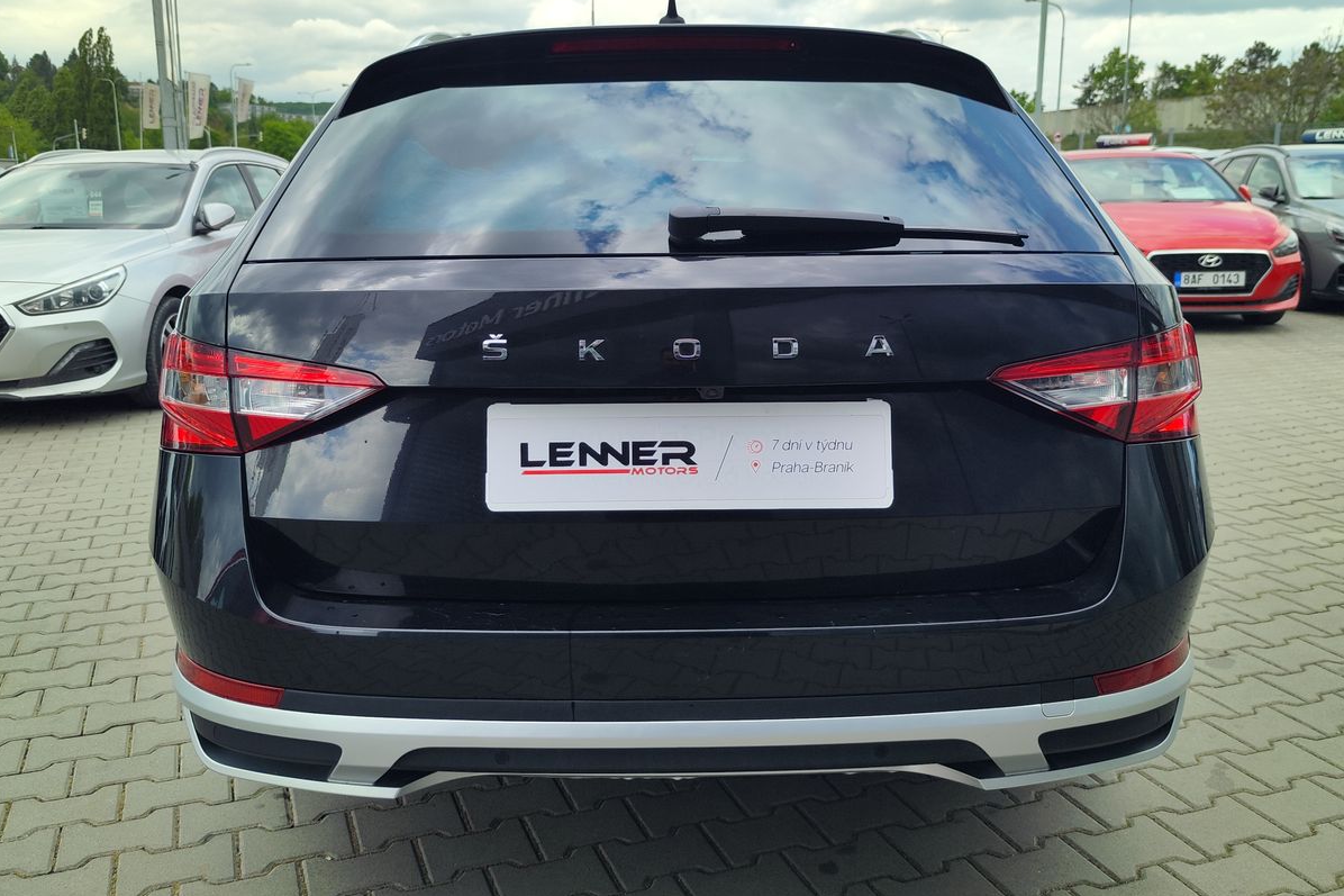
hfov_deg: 73.8
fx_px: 896
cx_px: 671
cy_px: 416
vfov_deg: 53.1
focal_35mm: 24
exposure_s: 1/552
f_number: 1.69
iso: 50
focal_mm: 7.01
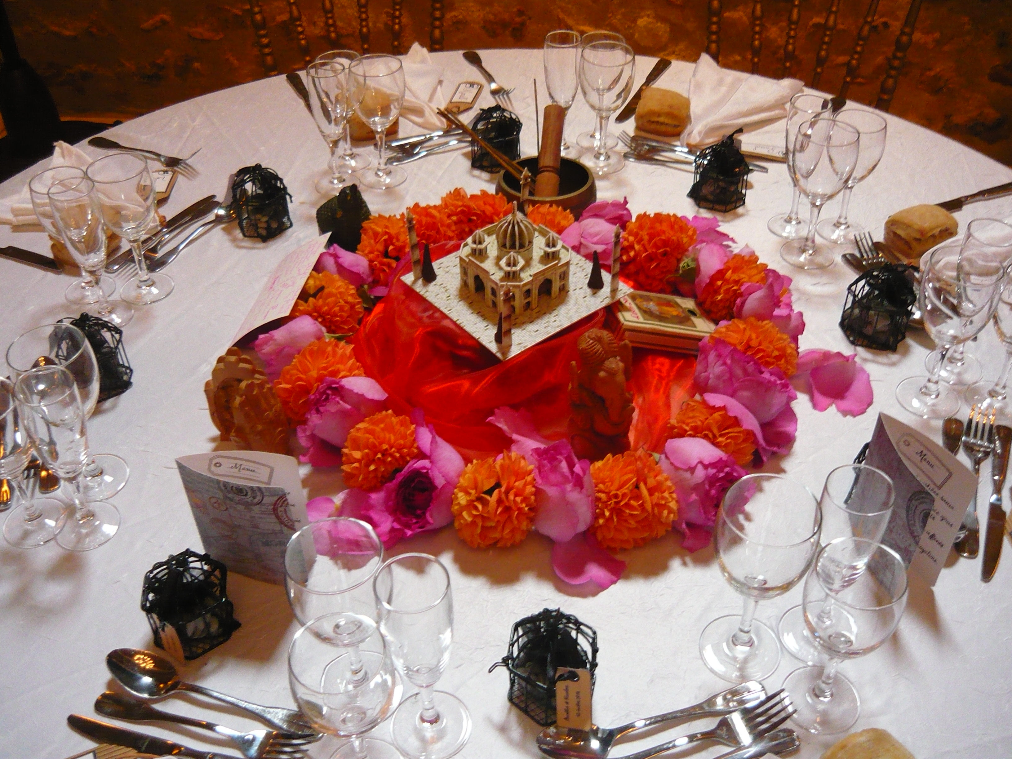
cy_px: 380
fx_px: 965
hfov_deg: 55.4
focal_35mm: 33
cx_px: 506
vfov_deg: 42.9
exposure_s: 1/30
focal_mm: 5.5
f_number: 2.8
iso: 320
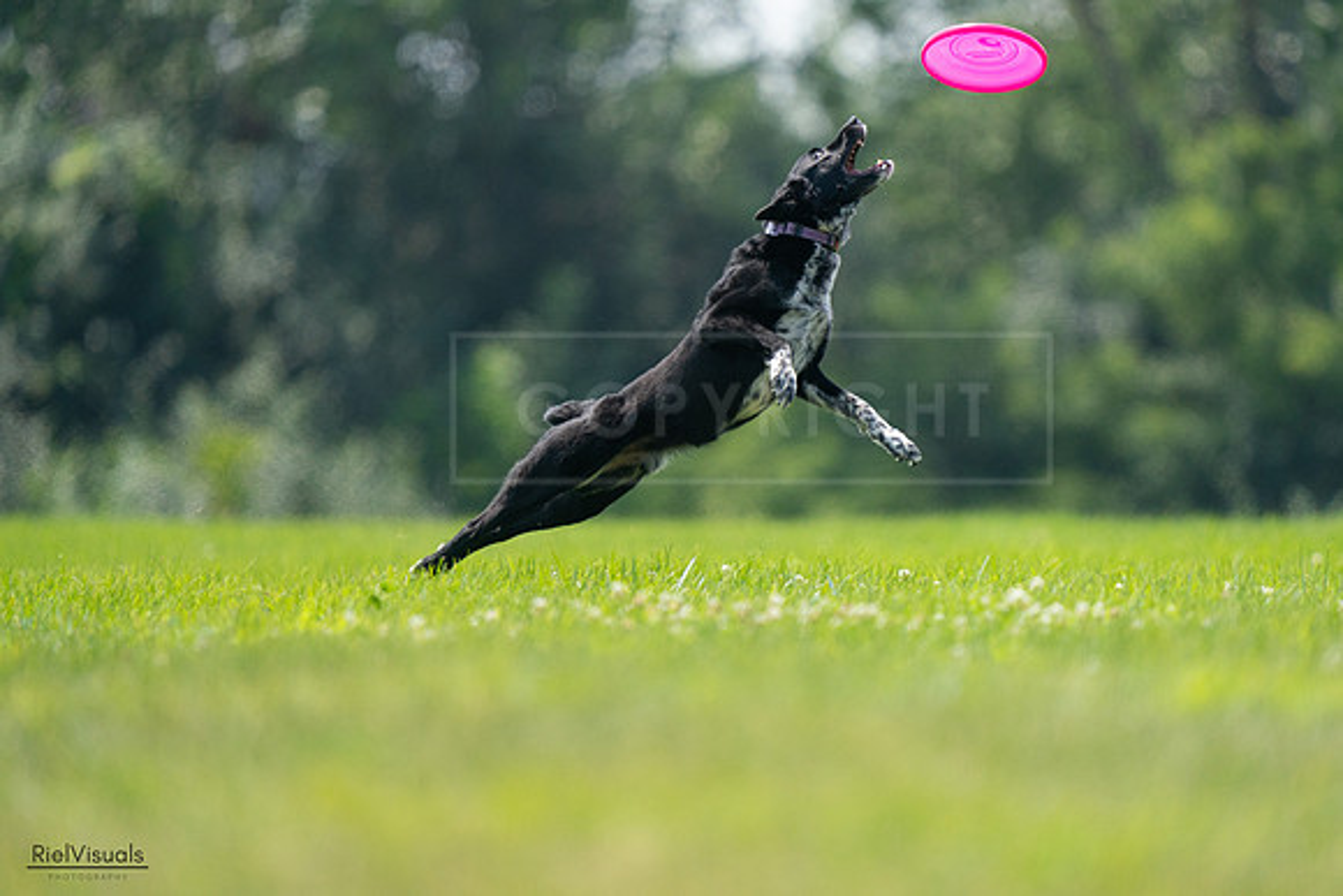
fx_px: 22388
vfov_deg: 2.3
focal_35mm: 600
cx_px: 672
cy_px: 448
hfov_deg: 3.4
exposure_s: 1/4000
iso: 2000
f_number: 6.3
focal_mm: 600
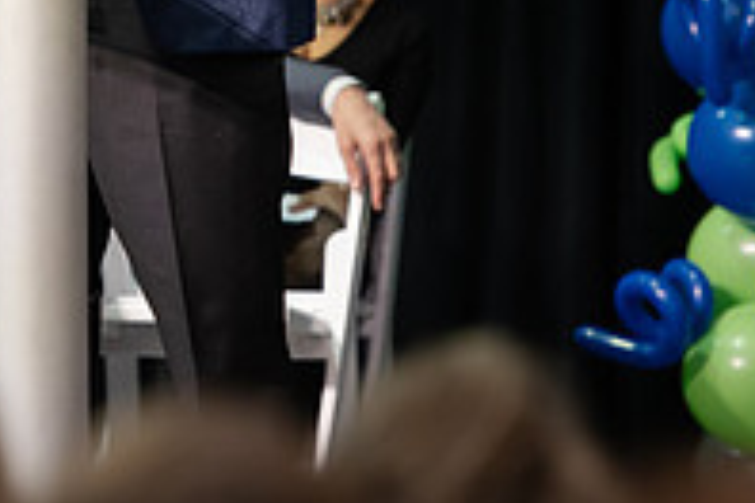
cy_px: -223
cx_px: -137
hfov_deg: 4.2
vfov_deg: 2.8
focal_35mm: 484
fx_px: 10150
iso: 1250
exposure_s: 1/250
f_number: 3.2
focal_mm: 165
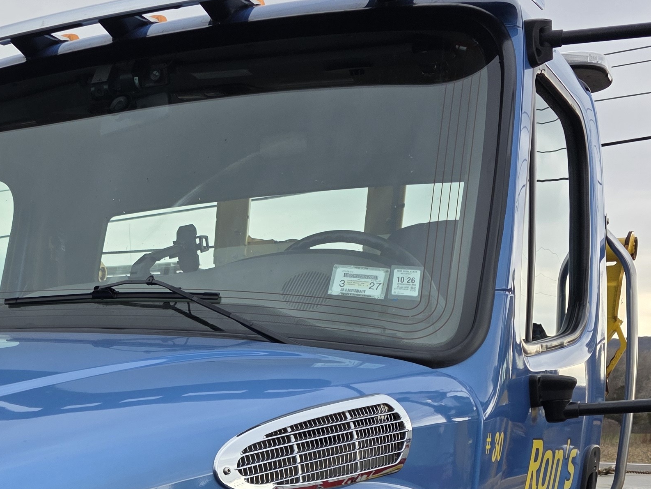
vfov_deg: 23.4
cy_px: 564
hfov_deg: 31.2
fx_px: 1091
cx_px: 30
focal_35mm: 58
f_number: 1.7
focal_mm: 6.3
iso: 80
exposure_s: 1/180
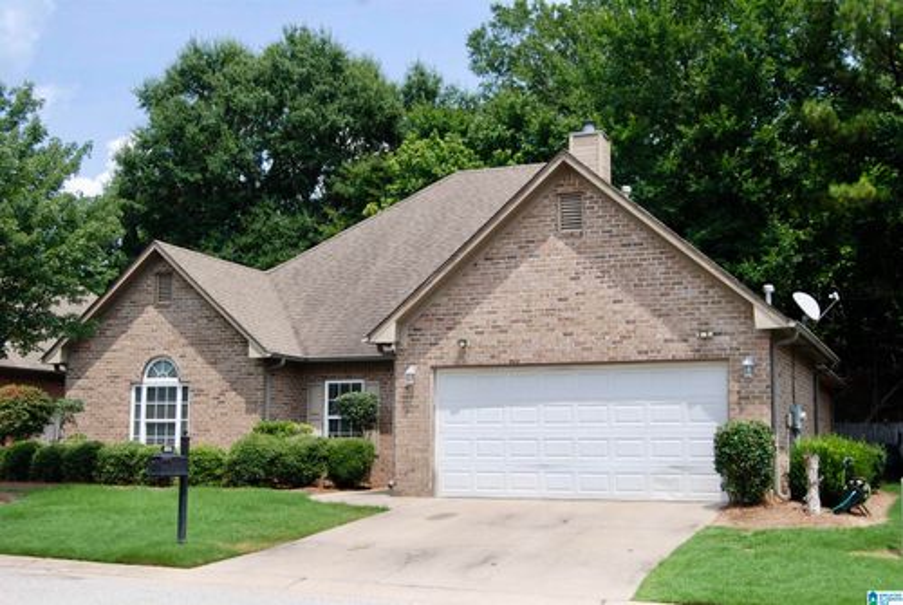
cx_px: 452
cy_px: 302
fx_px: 1130
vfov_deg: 30.0
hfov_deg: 43.5
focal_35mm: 45
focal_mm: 30
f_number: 7.1
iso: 100
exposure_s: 1/200
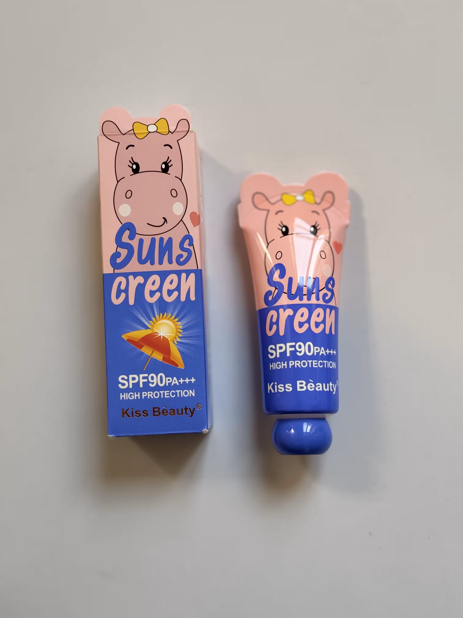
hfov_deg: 30.3
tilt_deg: -86.8
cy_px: 309
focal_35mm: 48
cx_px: 232
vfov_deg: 39.7
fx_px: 856
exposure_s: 1/312
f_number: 1.78
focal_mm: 6.76
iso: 64
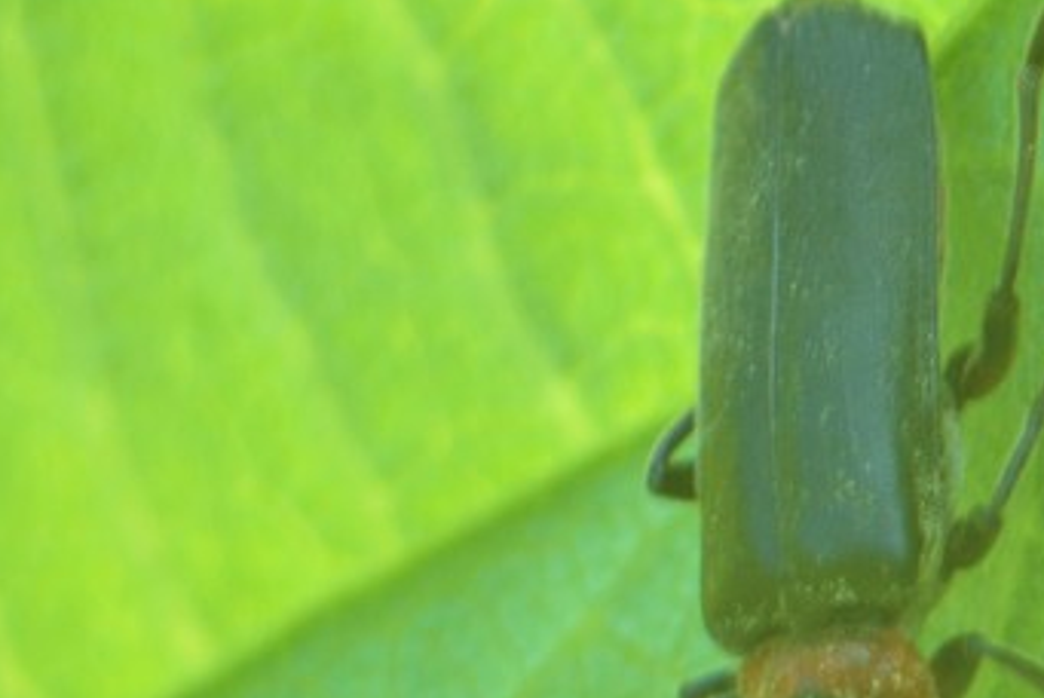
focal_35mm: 886
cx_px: 723
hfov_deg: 2.3
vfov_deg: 1.6
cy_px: 530
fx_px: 25715
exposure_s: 1/125
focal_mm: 210
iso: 320
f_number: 8
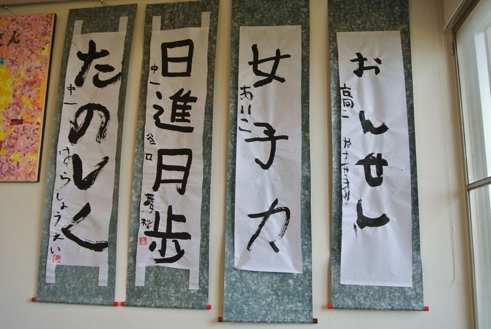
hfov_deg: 60.2
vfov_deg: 42.5
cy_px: 164
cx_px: 246
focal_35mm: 31
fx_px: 423
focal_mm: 11.8
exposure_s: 1/500
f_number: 3.8
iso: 720
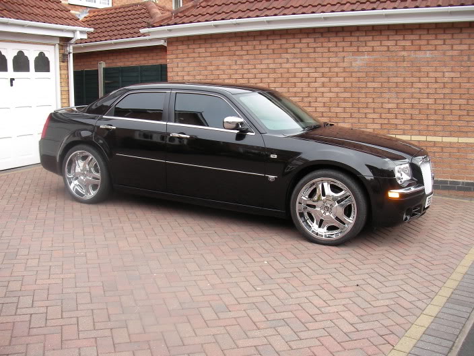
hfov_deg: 45.8
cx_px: 237
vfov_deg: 35.1
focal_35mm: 41
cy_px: 178
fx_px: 561
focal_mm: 6.3
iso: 50
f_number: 3.5
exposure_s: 1/220
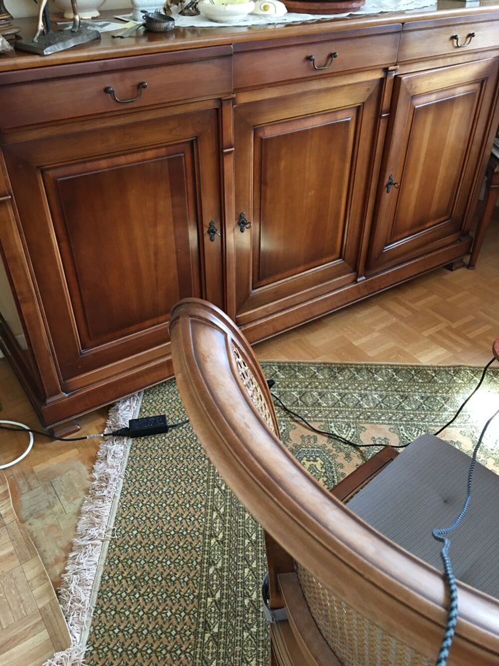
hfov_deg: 48.2
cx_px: 250
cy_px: 333
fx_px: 557
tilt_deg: -34.7
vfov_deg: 61.7
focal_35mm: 29
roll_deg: -2.0
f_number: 2.2
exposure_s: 1/10
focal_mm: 4.15
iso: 80
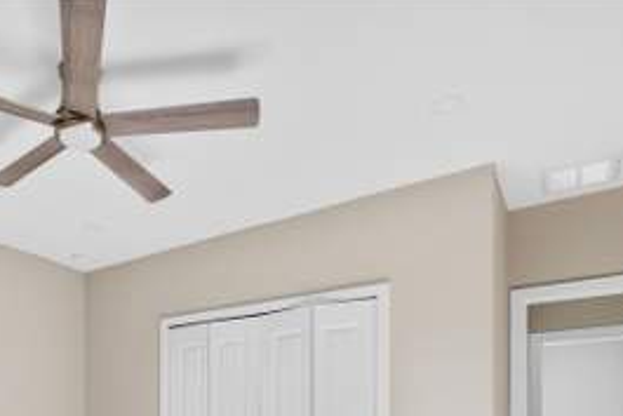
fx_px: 502
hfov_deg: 60.7
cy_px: 367
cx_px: 169
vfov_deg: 41.8
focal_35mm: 29
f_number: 4
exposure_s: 1/160
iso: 160
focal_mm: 16
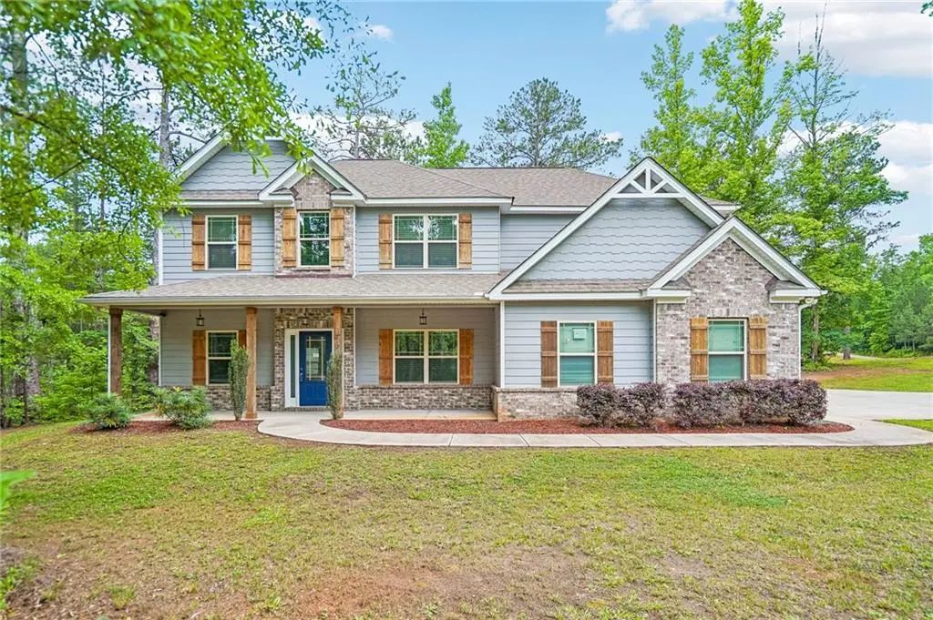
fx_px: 414
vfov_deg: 73.7
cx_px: 466
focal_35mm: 16
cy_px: 310
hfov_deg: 96.8
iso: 100
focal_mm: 16
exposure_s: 1/250
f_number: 4
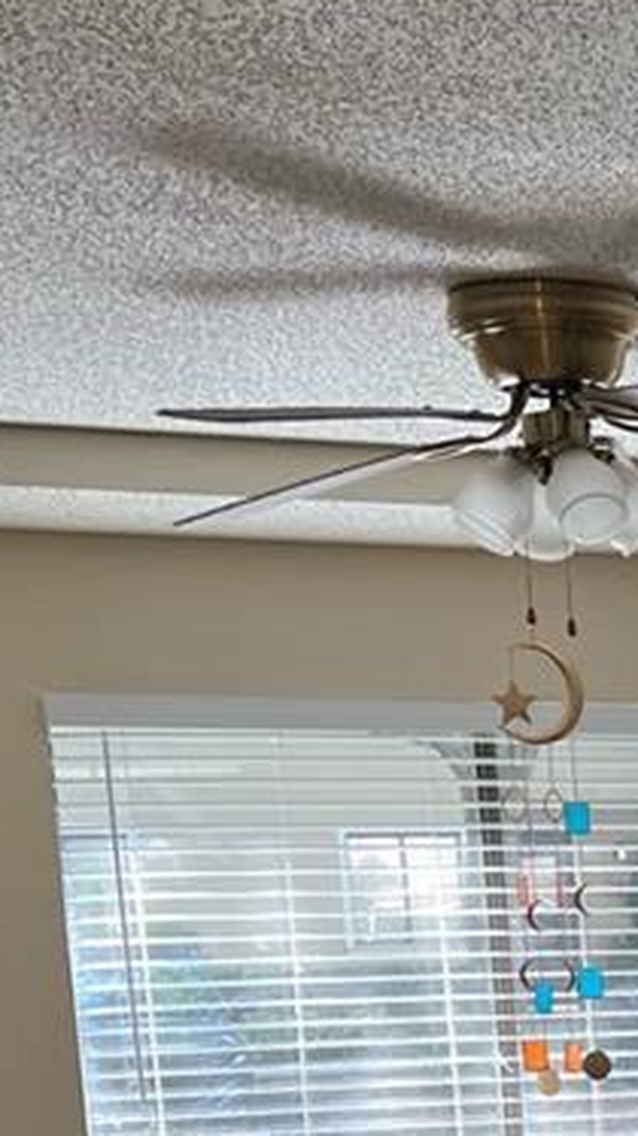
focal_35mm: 91
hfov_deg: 11.9
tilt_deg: -9.0
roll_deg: +2.4
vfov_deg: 21.5
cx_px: 1249
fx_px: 2741
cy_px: 1409
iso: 64
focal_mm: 5.7
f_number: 1.5
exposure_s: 1/120
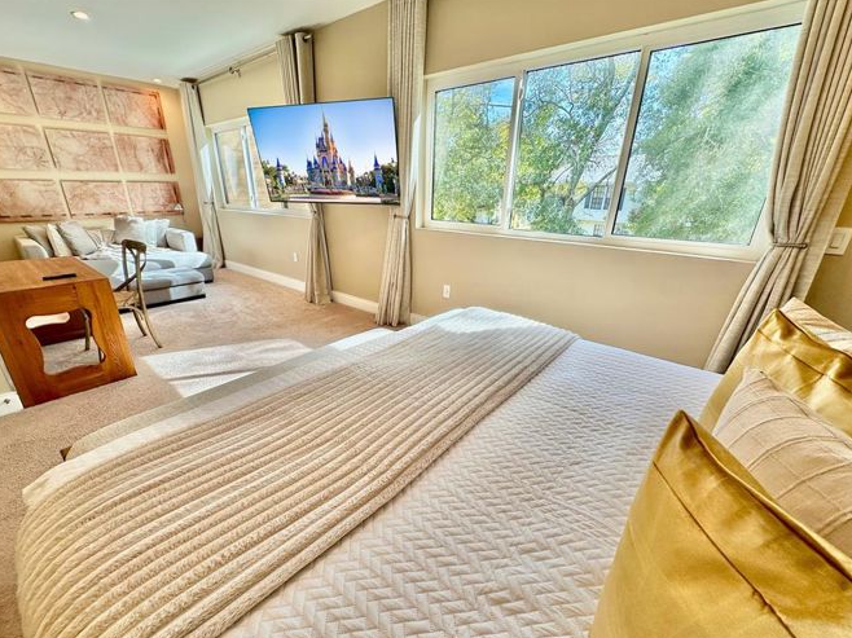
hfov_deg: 98.1
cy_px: 334
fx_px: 369
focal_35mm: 15
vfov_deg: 81.7
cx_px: 409
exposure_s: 1/167
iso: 40
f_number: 2.2
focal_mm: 2.22
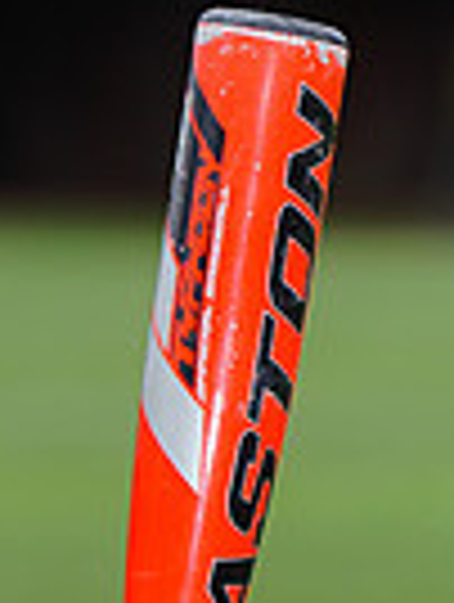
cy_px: 1120
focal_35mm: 832
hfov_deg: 1.8
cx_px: 348
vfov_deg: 2.4
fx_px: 14503
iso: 200
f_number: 8
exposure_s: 1/200
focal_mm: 200
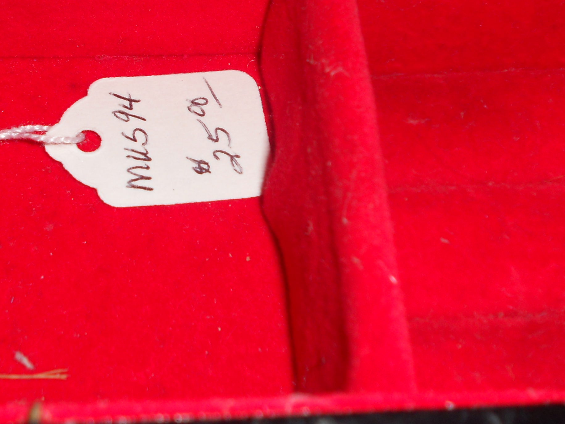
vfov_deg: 20.8
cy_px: 90
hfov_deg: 27.5
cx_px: 163
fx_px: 1142
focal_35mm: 70
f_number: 8.8
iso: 80
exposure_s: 1/25
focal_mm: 5.8
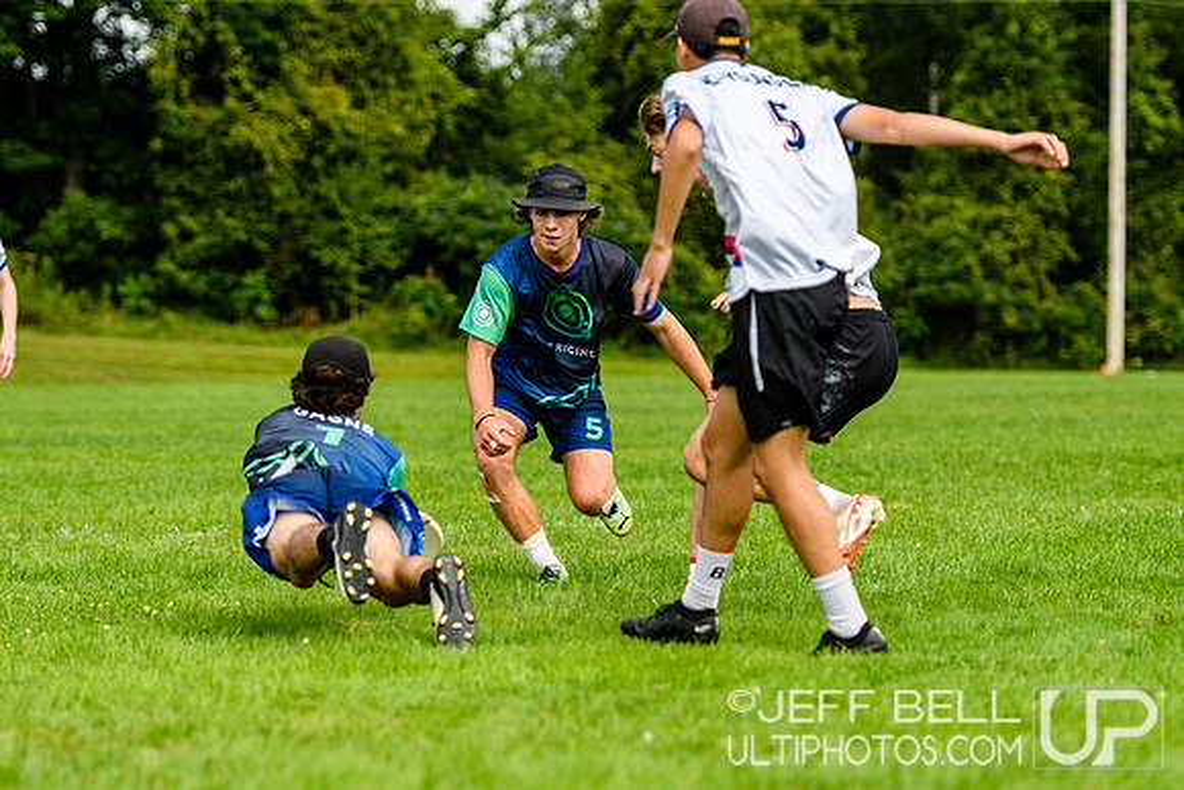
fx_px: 5526
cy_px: 395
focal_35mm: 168
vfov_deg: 8.2
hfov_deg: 12.2
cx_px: 592
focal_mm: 112
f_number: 3.2
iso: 100
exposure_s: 1/1600
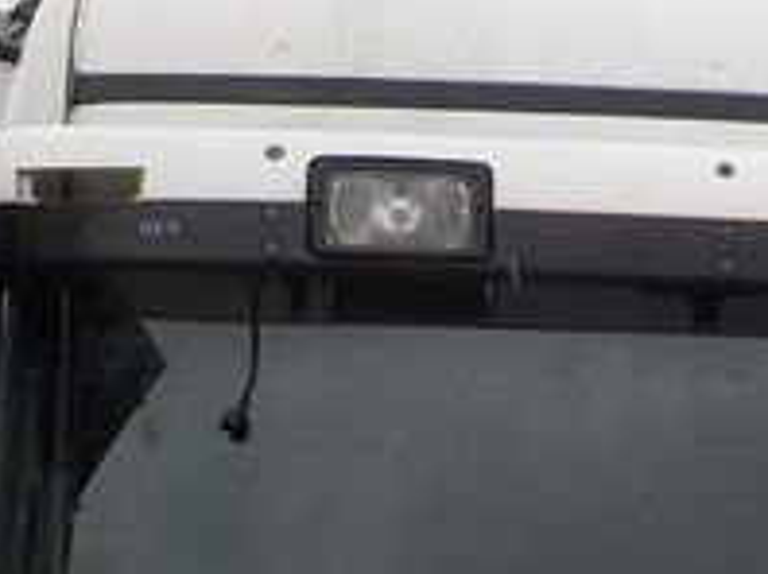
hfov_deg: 19.9
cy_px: 586
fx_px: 2149
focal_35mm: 97
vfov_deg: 14.9
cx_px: 663
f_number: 3.3
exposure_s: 1/640
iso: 125
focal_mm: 4.1
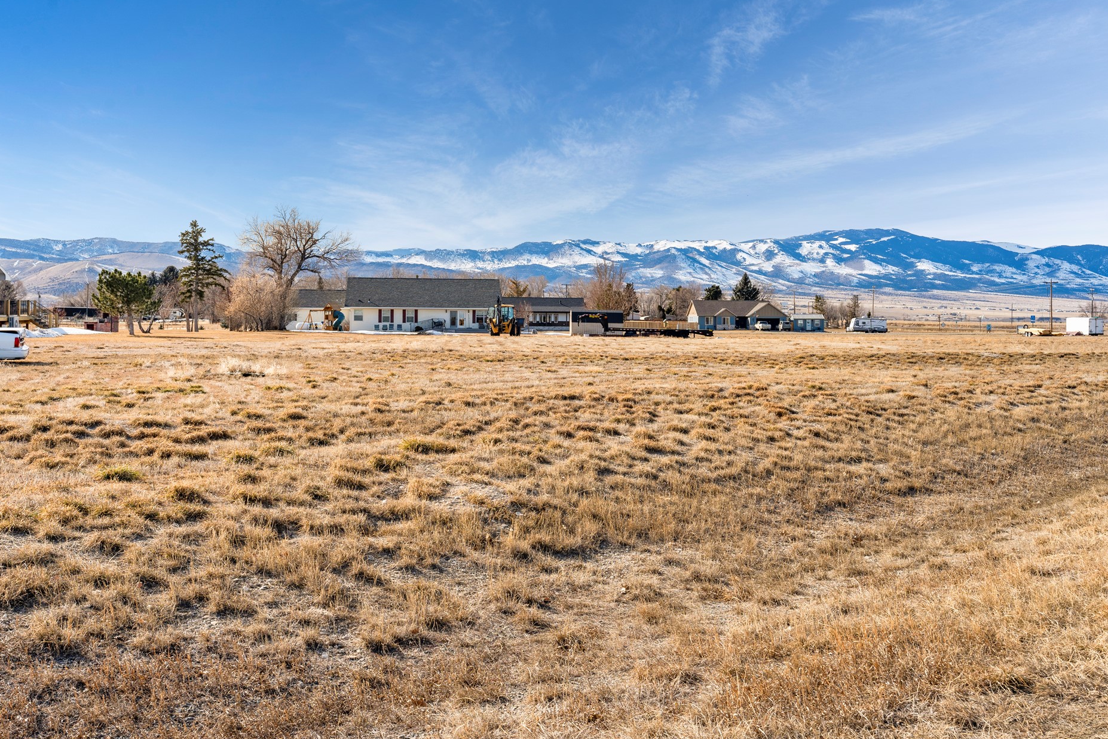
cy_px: 332
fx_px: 1262
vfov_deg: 32.6
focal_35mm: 41
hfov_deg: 47.4
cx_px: 596
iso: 100
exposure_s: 1/160
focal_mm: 35
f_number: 10
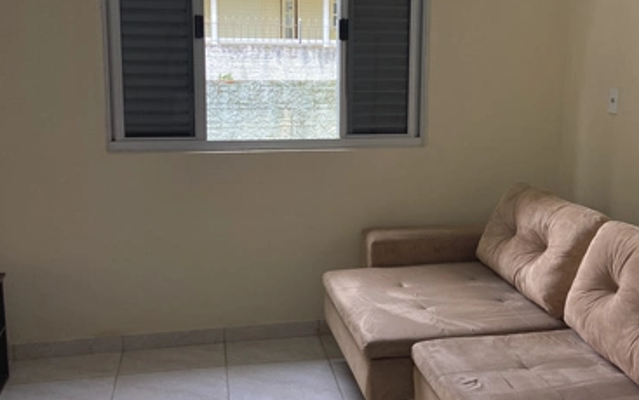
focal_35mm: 33
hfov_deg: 57.8
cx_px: 374
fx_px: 575
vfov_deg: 38.3
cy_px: 165
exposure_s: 1/291
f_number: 1.8
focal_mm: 4.25
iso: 32
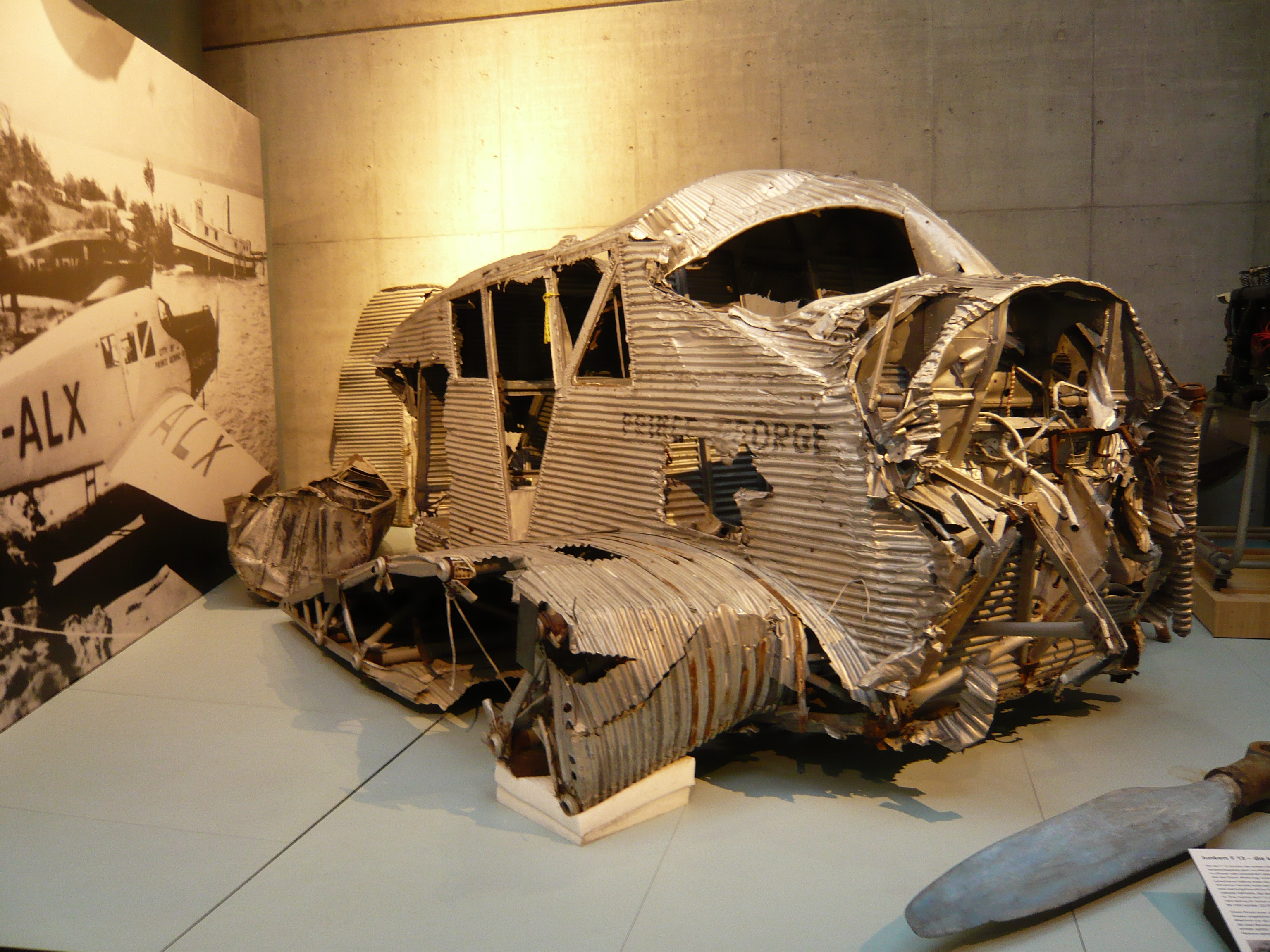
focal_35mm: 28
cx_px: 635
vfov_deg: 49.7
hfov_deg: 63.4
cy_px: 476
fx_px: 1027
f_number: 2.8
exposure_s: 1/10
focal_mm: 4.6
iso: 200
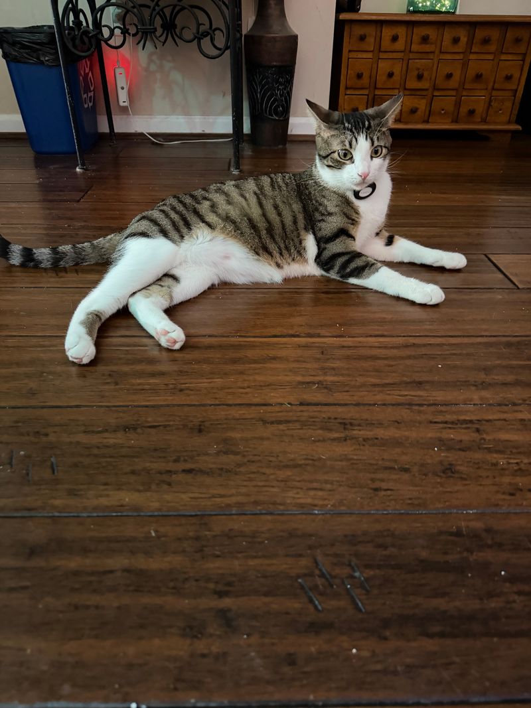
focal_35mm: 24
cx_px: 266
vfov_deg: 71.6
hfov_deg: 56.8
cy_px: 354
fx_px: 491
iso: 1250
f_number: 1.78
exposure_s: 1/30
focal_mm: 6.76
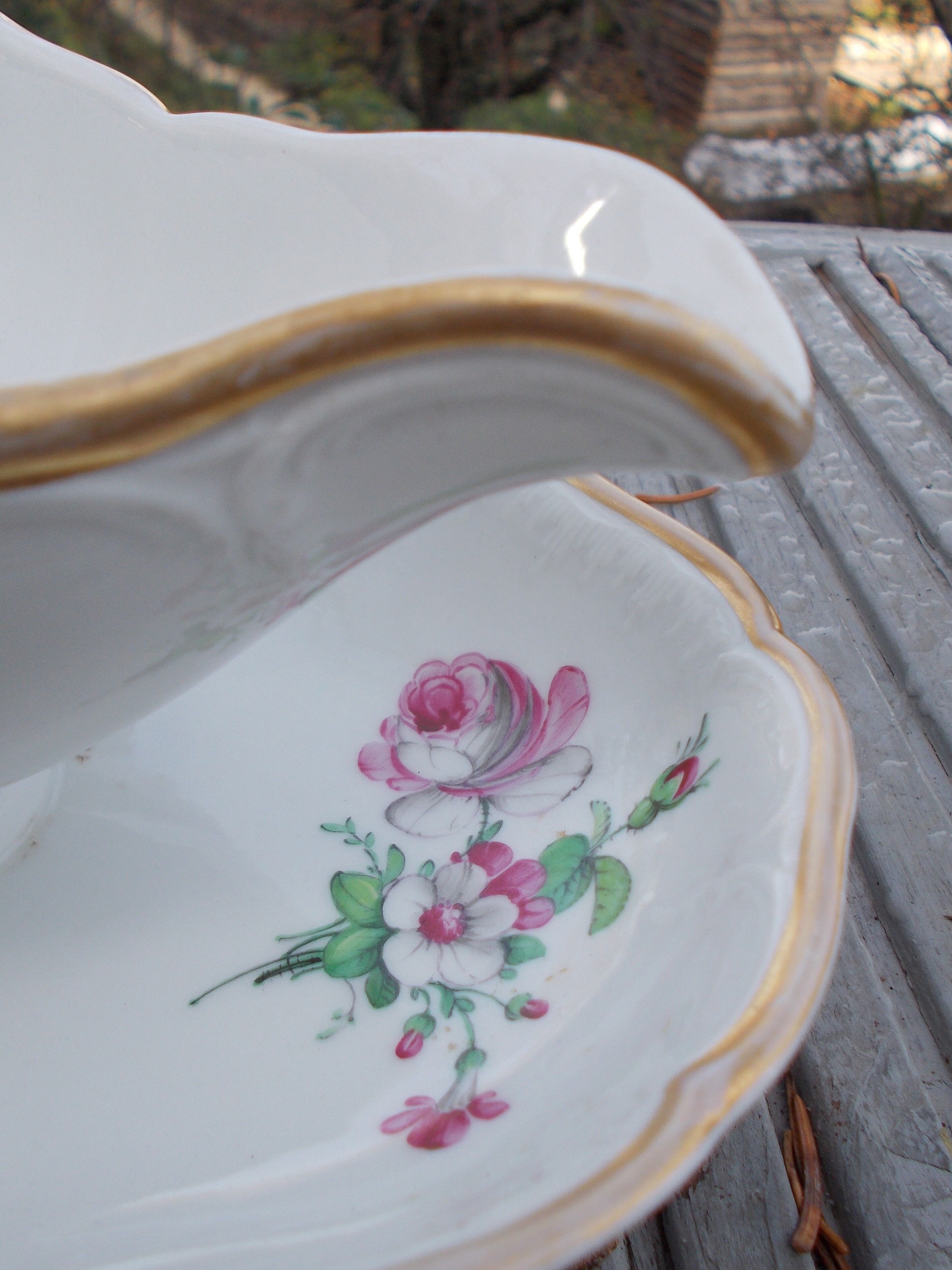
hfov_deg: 46.8
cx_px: 476
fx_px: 1100
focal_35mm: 30
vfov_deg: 60.0
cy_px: 635
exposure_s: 1/250
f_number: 3.4
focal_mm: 5.3
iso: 80
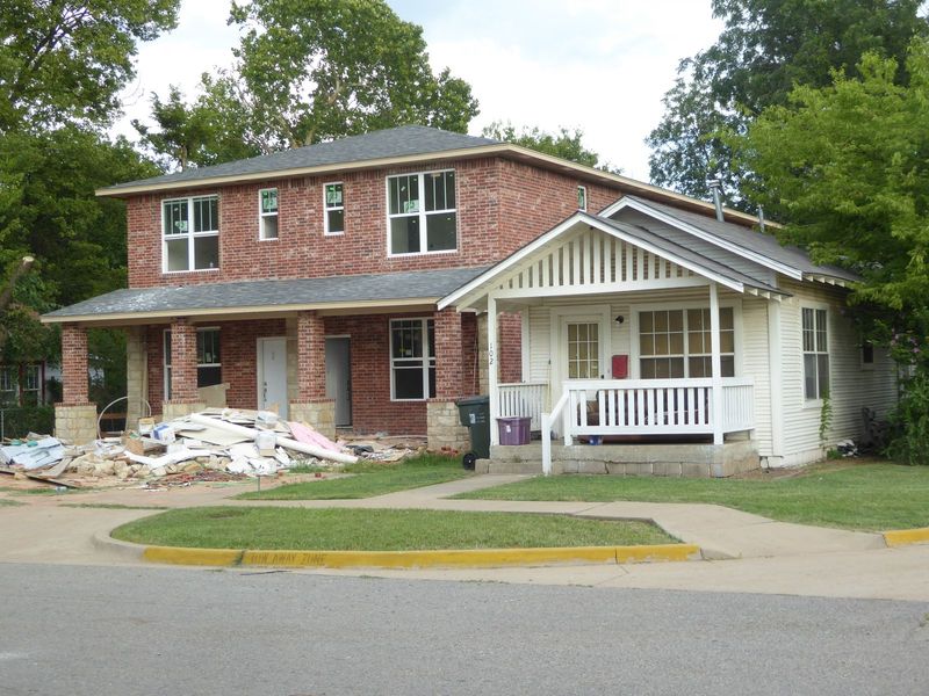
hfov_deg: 36.2
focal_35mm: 53
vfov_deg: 27.5
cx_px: 464
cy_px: 348
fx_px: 1422
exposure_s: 1/125
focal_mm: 9
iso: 80
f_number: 4.1
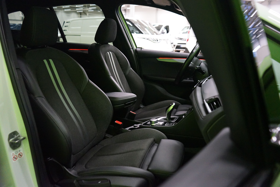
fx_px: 218
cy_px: 94
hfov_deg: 65.5
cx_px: 140
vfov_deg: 46.4
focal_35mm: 28
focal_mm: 28
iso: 6400
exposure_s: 1/60
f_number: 3.5
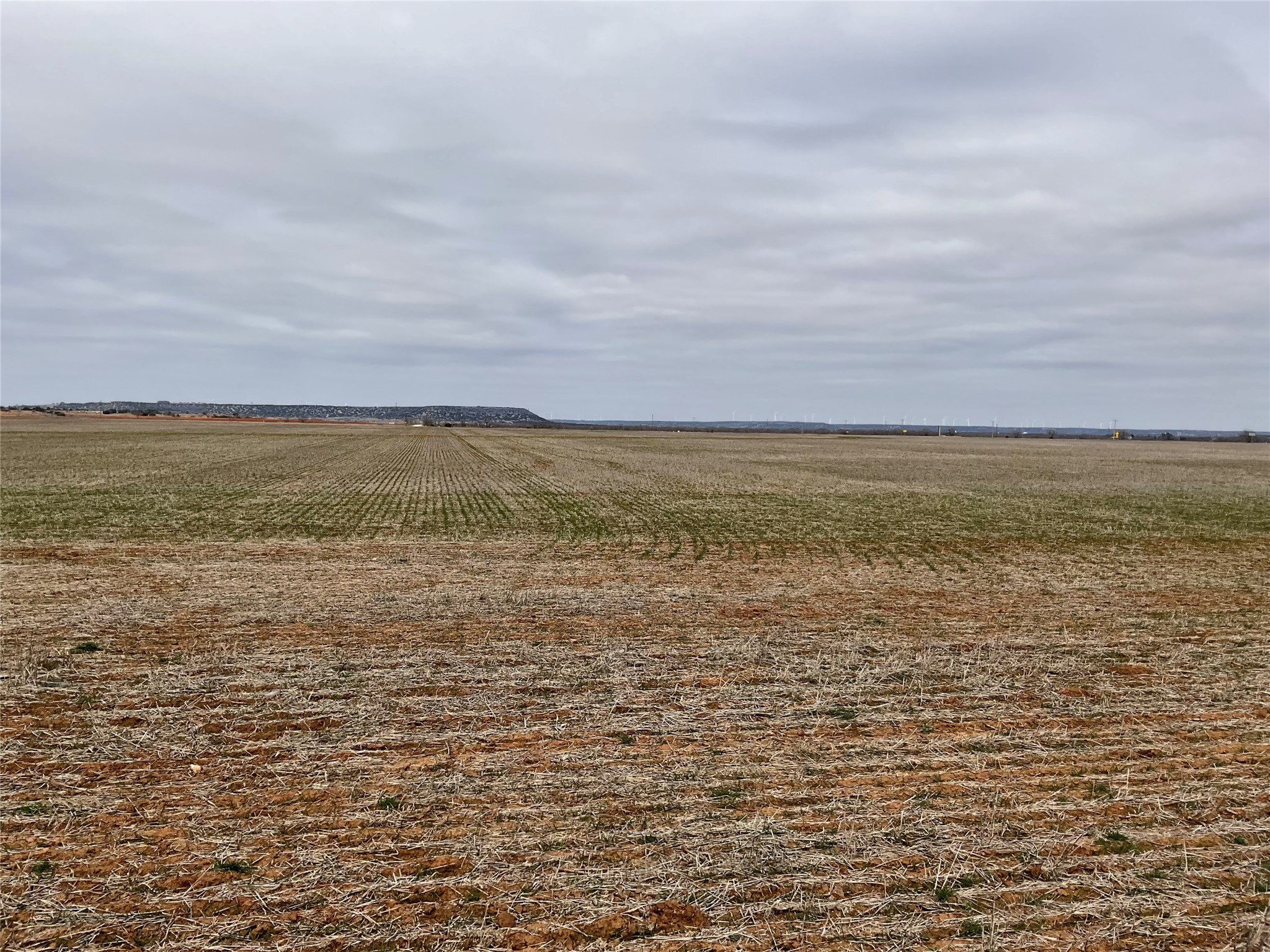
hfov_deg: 61.7
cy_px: 476
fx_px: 1064
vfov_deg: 48.2
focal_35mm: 29
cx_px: 635
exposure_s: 1/3125
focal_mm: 3
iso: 25
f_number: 1.8
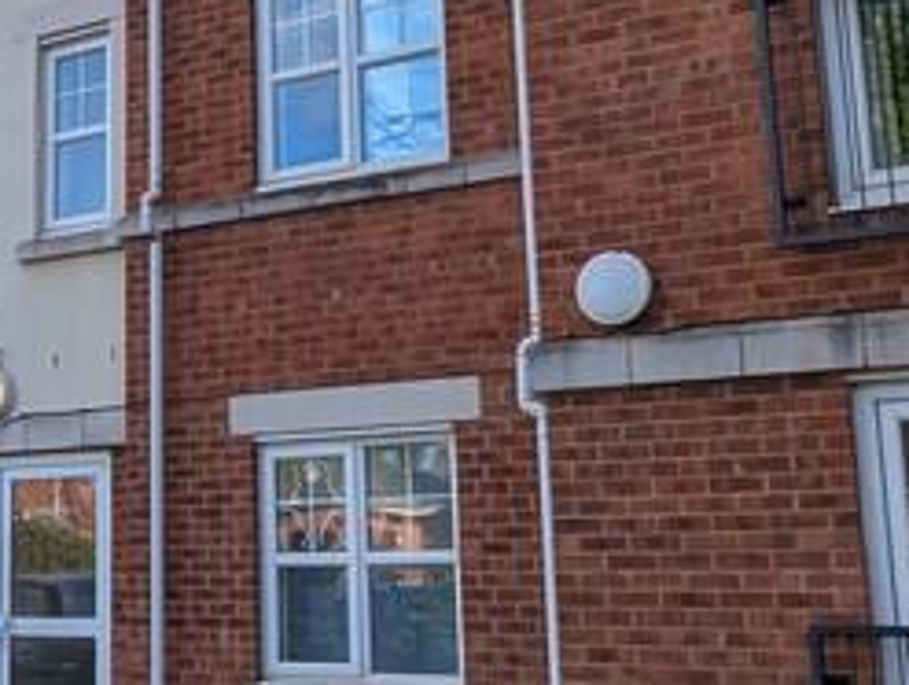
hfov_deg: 34.2
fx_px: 1420
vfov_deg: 27.0
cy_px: 256
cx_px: 151
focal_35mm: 54
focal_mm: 1.95
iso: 47
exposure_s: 1/1218
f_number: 2.2
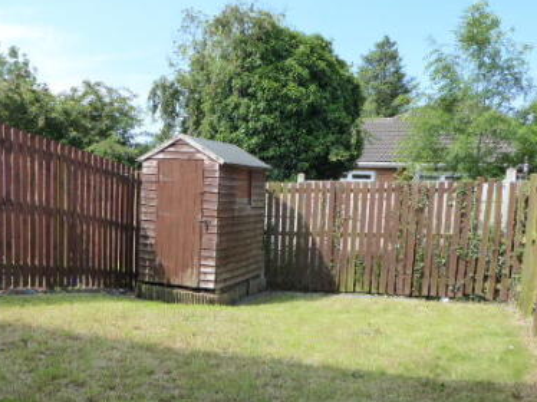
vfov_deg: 36.4
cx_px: 243
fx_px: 605
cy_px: 271
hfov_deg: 47.8
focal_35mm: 39
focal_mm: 4.3
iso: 160
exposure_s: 1/400
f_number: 3.3
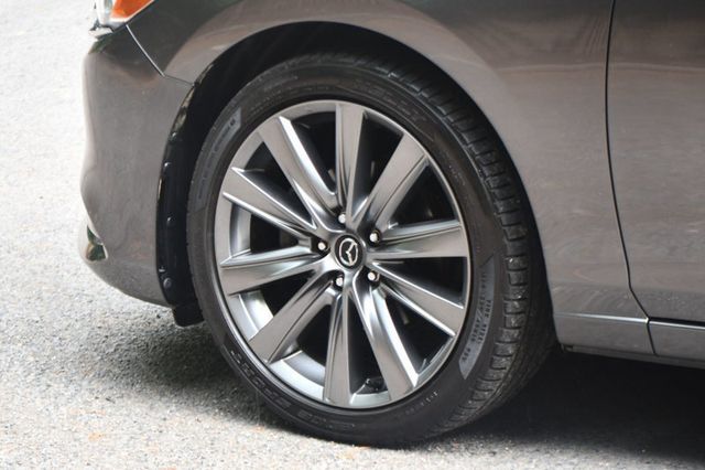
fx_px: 2525
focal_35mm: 129
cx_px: 352
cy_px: 235
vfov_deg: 10.6
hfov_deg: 15.9
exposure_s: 1/125
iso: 1100
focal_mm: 86
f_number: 4.8
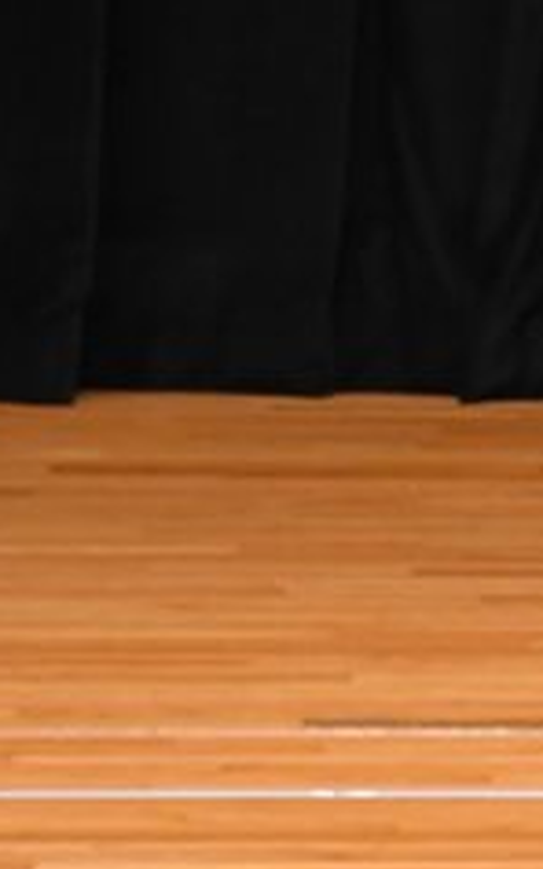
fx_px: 21323
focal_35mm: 900
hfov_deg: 1.5
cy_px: 110
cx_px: 1227
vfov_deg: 2.3
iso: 3200
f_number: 5.6
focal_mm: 180
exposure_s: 1/400
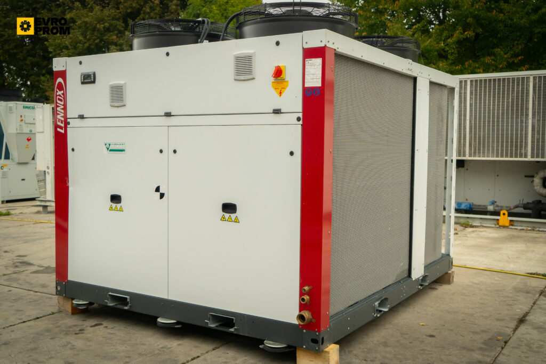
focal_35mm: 36
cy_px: 182
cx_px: 273
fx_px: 546
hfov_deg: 53.1
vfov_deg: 36.9
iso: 640
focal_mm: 36
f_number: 5
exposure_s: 1/400
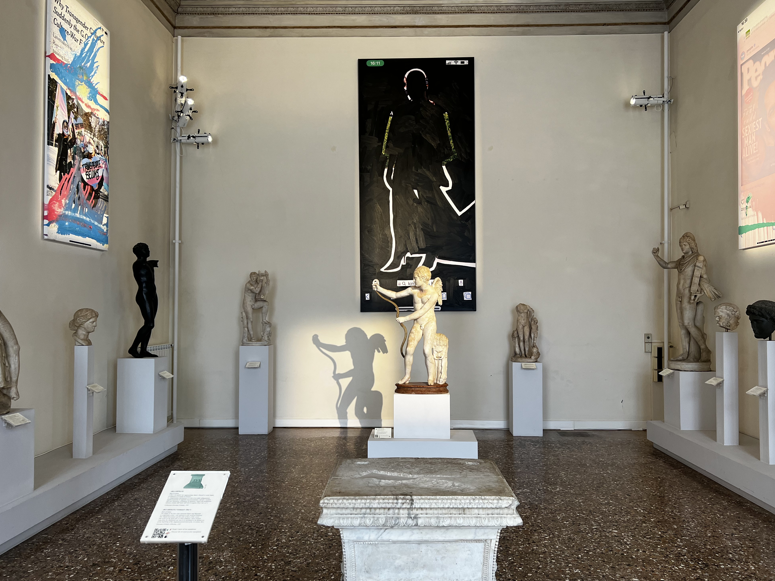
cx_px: 398
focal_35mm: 27
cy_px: 298
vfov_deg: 51.3
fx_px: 604
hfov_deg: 65.3
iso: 64
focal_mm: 5.7
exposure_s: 1/60
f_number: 1.5
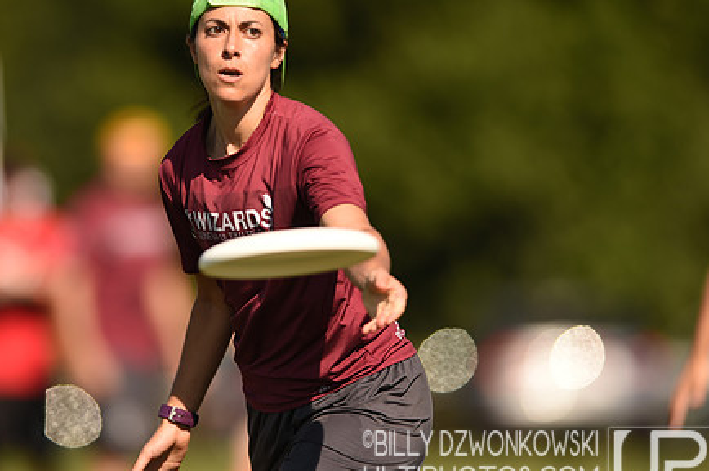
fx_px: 10521
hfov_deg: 3.9
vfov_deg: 2.6
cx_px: 258
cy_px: 195
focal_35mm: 535
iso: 100
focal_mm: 400
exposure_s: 1/2000
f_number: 3.2
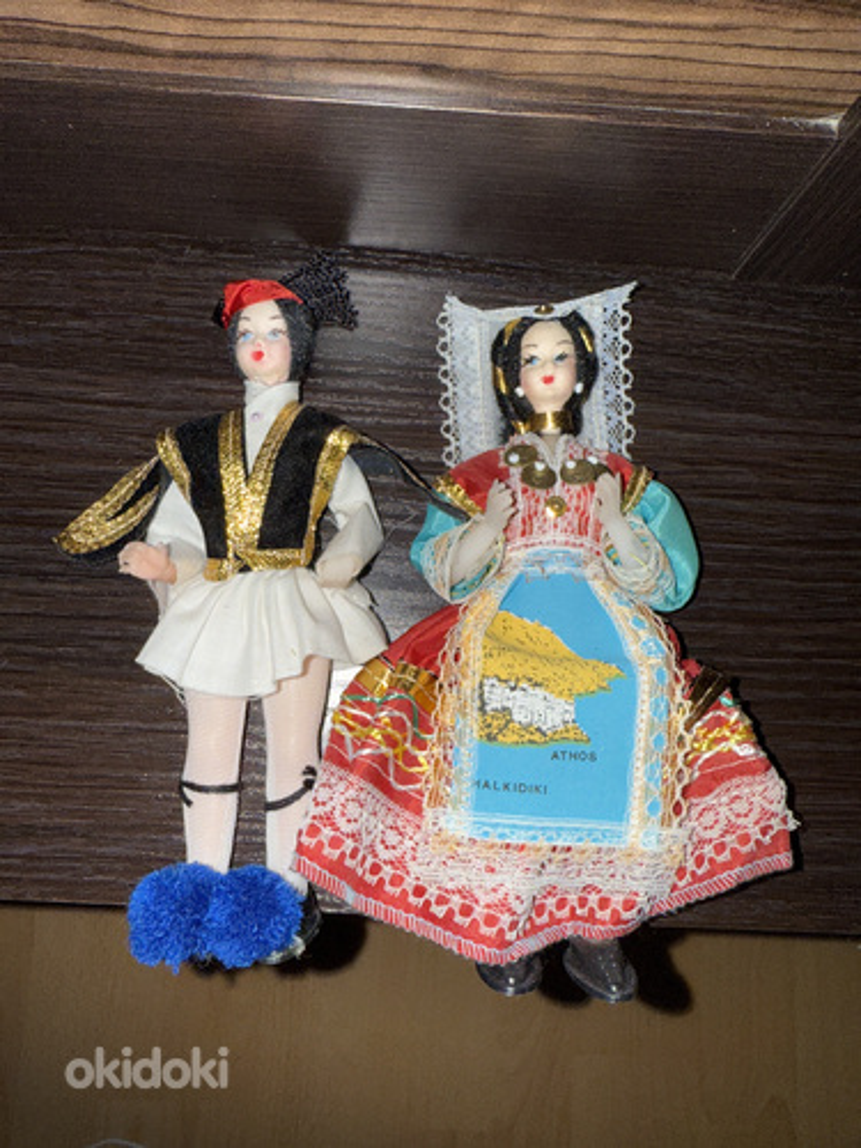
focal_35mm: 25
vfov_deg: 69.4
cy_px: 574
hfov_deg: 54.9
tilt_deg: -81.7
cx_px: 430
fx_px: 829
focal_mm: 2.22
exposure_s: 1/122
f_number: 2.2
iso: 32
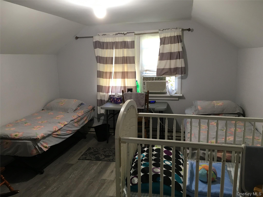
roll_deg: +2.2
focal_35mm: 29
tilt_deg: -9.5
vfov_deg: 48.2
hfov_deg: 61.7
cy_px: 98
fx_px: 220
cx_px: 132
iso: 80
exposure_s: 1/30
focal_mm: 4.15
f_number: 2.2
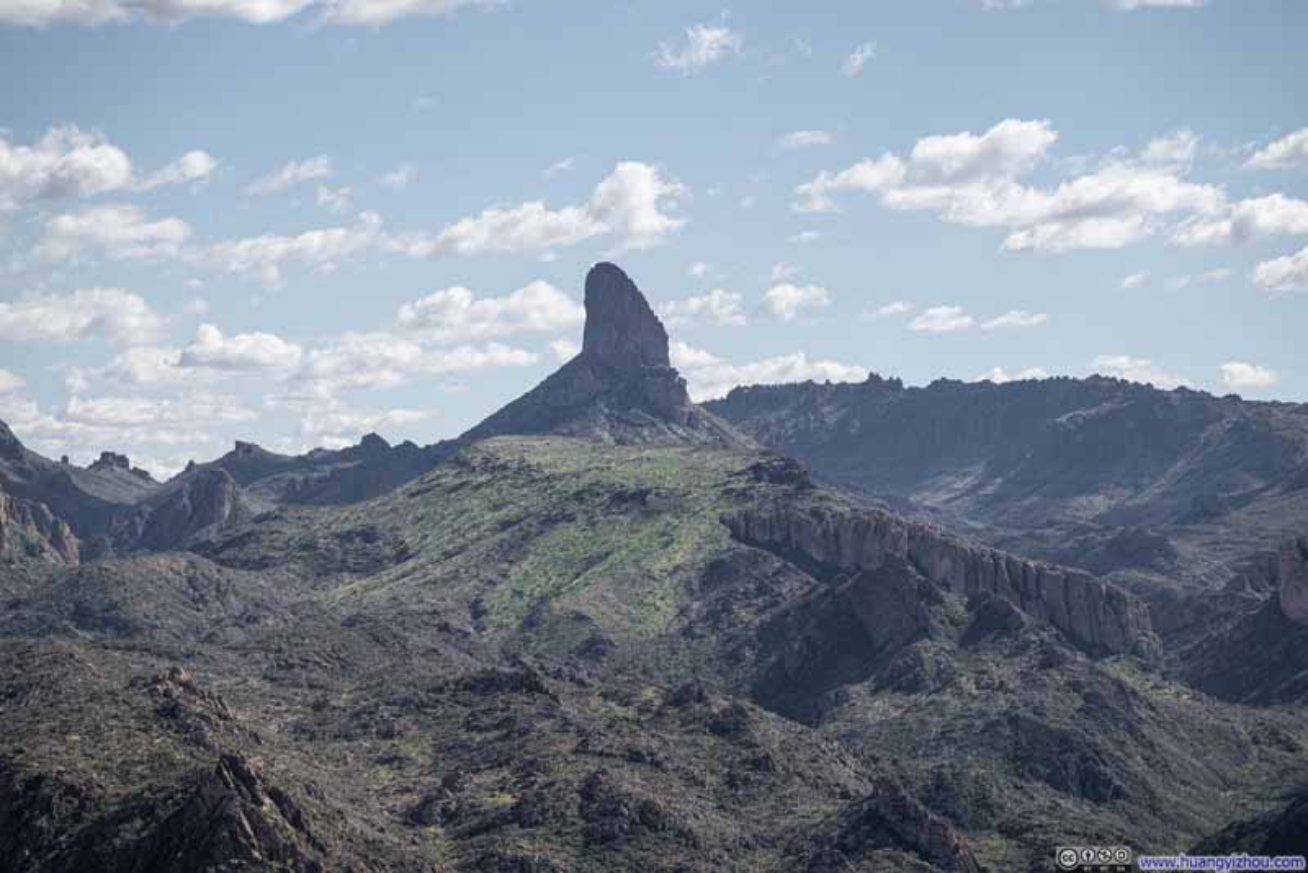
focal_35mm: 120
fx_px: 4361
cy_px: 436
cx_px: 654
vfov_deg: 11.4
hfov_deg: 17.1
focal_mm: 120
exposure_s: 1/1600
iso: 100
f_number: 5.6
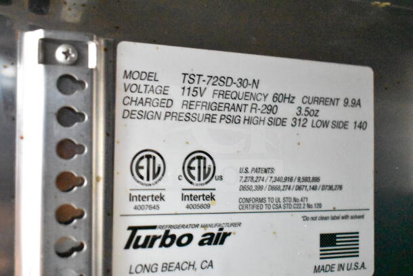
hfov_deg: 43.6
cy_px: 138
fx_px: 516
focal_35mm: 45
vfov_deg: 29.9
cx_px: 206
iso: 25600
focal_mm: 30
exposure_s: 1/15
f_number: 4.2
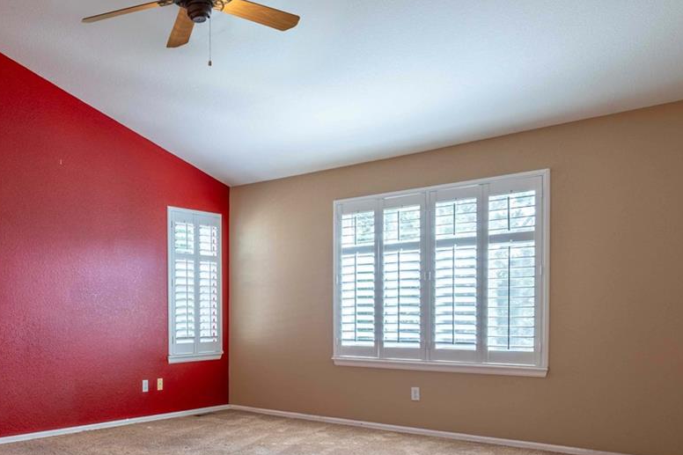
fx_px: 626
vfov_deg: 39.1
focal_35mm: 33
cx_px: 171
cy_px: 328
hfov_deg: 54.6
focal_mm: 16
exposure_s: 1/125
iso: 320
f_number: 9
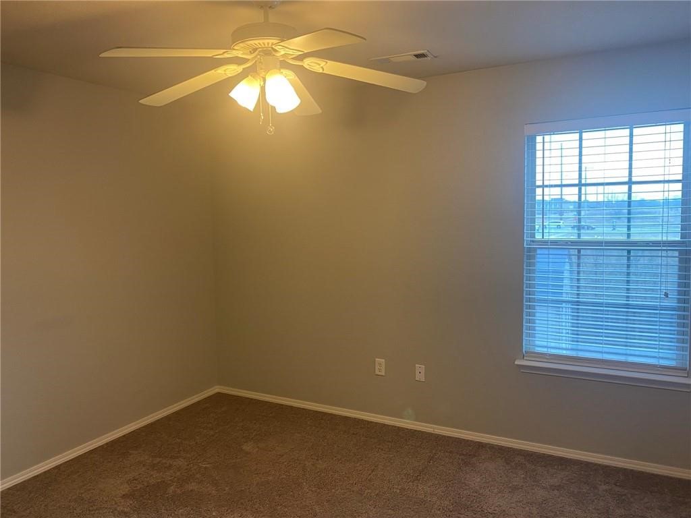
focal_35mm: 26
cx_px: 346
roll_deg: +1.5
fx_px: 519
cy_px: 259
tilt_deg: -3.5
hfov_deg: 67.3
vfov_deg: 53.1
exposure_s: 1/60
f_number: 1.8
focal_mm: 4.25
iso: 100
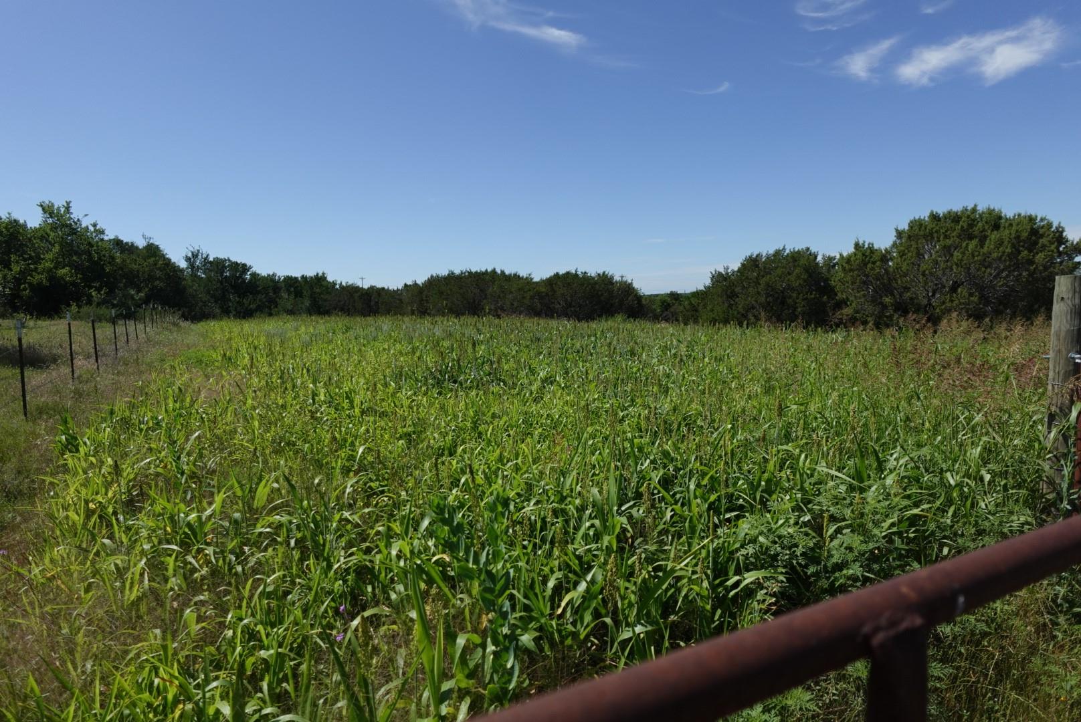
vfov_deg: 62.0
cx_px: 540
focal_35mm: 20
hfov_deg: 83.9
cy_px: 361
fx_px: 601
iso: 125
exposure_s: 1/5000
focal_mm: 7.6
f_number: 2
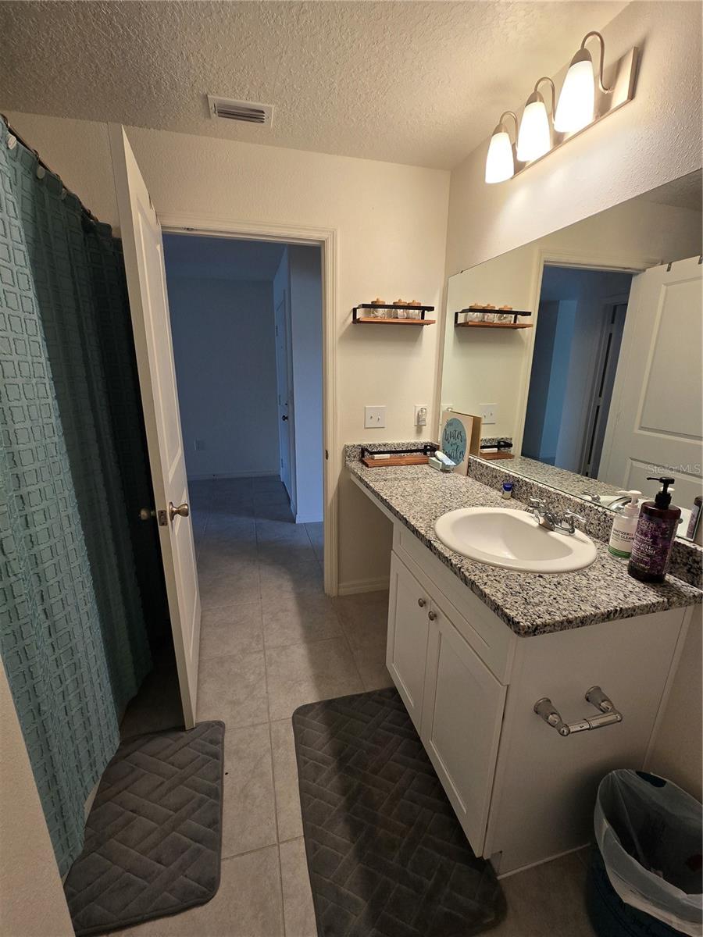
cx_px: 352
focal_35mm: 13
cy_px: 468
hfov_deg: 89.9
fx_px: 352
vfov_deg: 106.2
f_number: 2.2
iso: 100
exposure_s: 1/60
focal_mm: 2.2
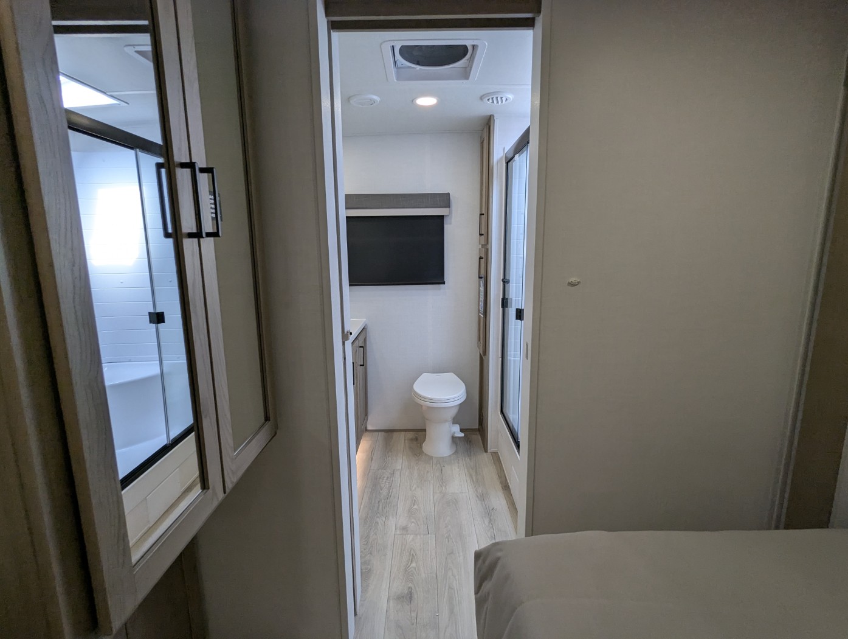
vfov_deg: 78.2
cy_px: 320
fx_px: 392
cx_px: 424
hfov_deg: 94.4
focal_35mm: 16
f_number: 2.2
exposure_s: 1/189
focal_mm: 2.35
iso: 90
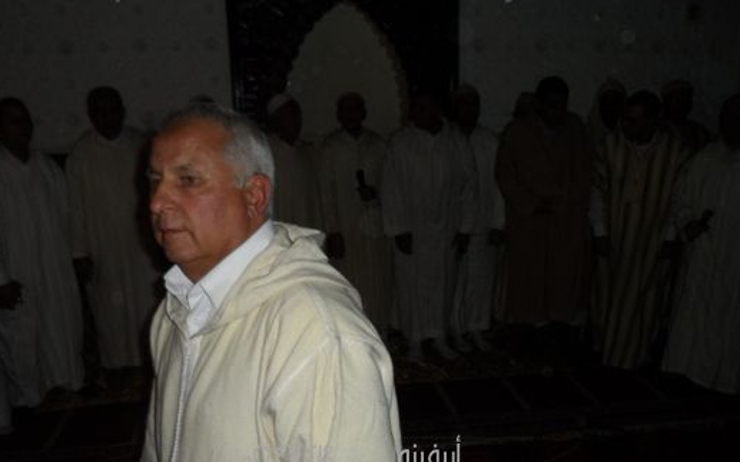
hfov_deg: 59.6
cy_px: 265
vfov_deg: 39.3
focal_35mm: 32
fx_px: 645
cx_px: 355
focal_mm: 4.9
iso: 100
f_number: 3.3
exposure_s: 1/30
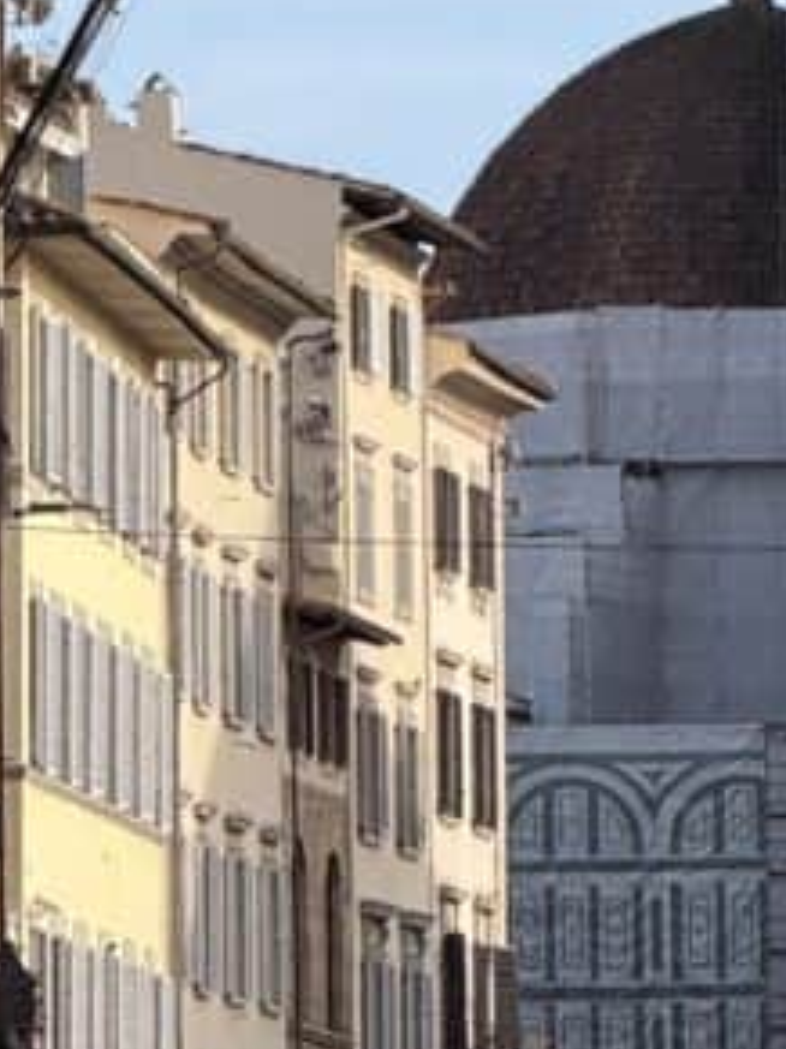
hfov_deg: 3.5
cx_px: 505
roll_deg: -0.4
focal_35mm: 422
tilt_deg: +6.9
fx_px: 12785
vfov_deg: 4.7
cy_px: -162
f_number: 2.8
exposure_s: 1/891
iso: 50
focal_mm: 15.66
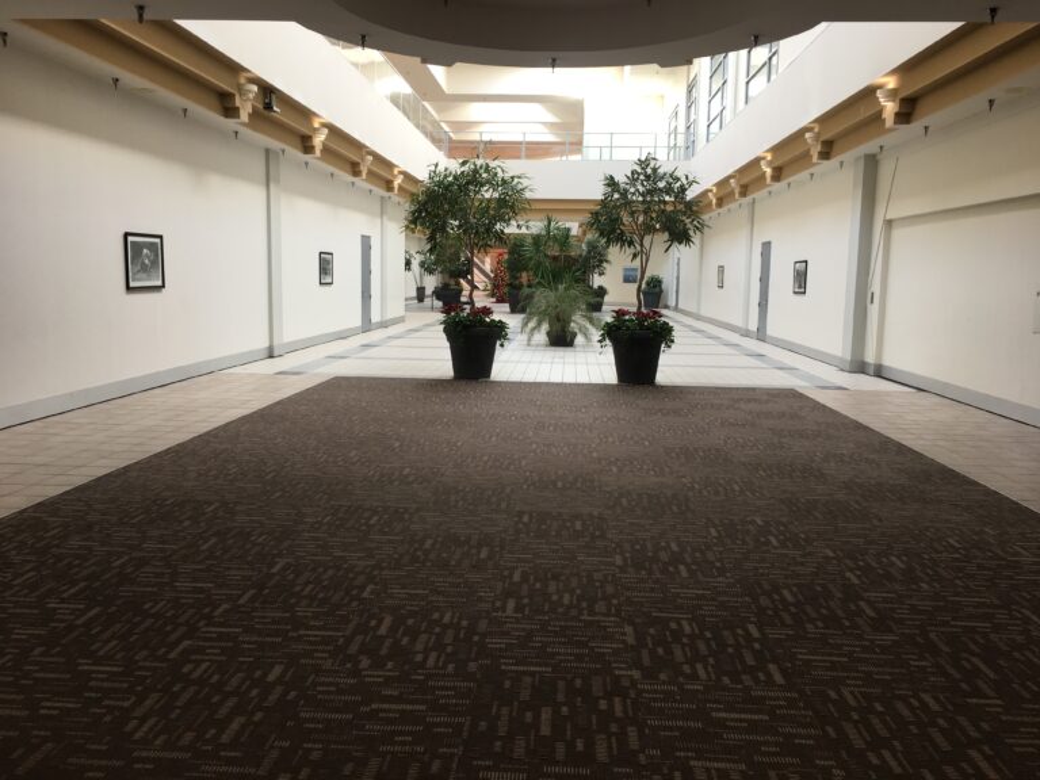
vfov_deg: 48.2
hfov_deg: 61.7
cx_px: 520
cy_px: 390
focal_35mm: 29
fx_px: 871
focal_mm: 4.15
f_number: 2.2
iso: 25
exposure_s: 1/40
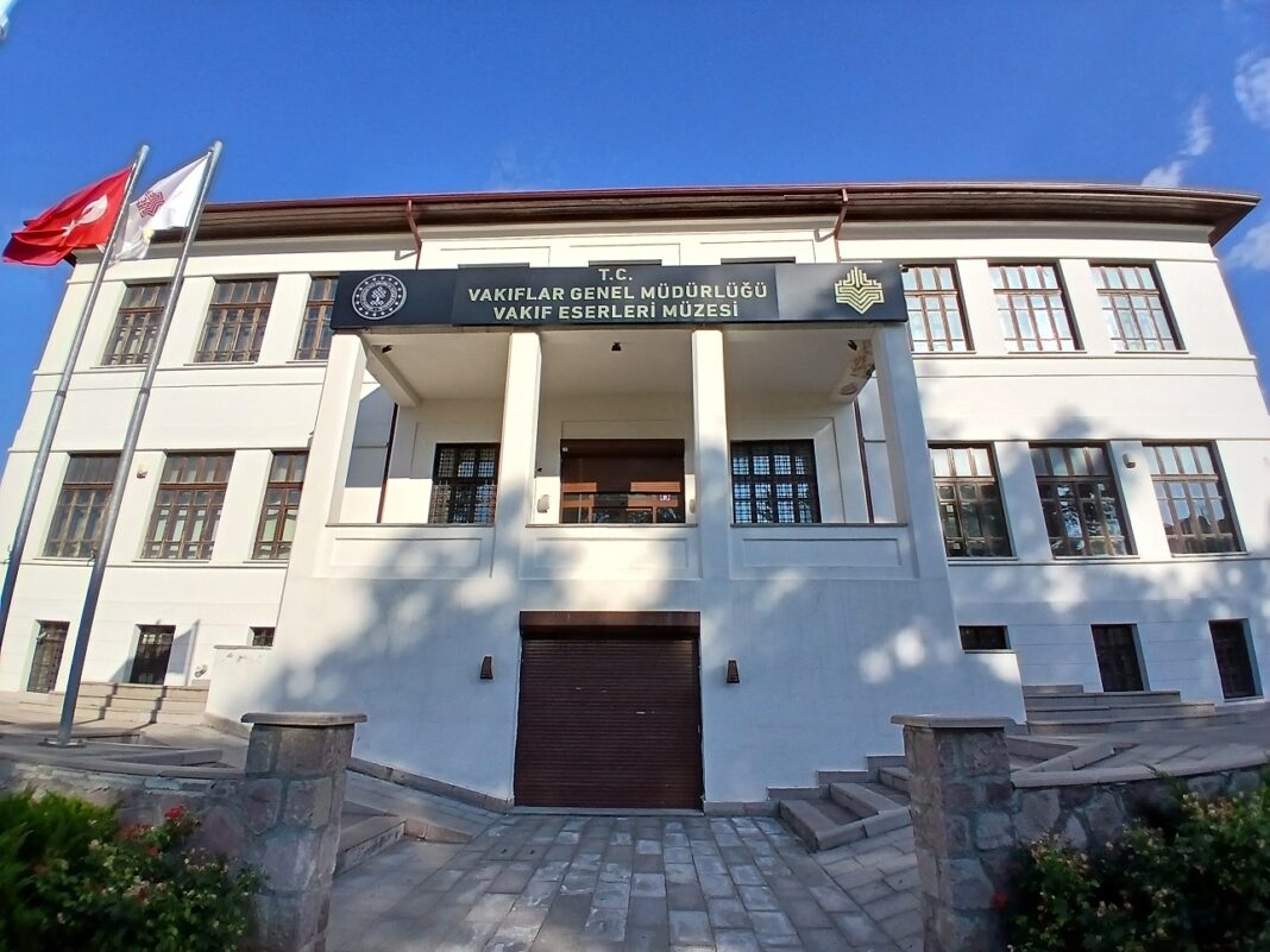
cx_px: 635
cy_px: 476
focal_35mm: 17
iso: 50
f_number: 2.2
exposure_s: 1/1577
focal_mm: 1.4
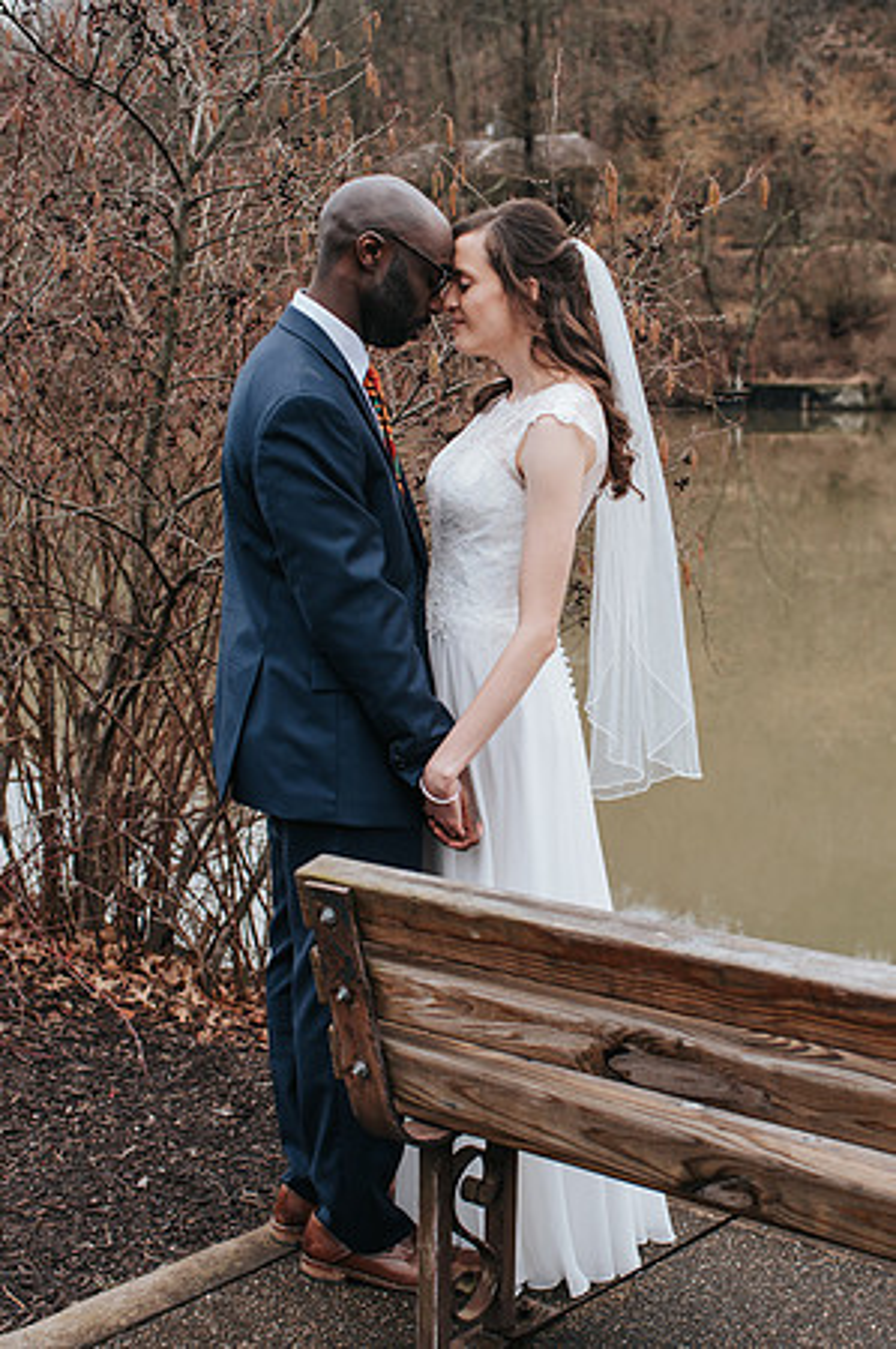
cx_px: 589
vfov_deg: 37.8
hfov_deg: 25.5
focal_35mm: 53
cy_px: 674
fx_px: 1967
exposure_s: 1/200
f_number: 3.2
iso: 360
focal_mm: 35
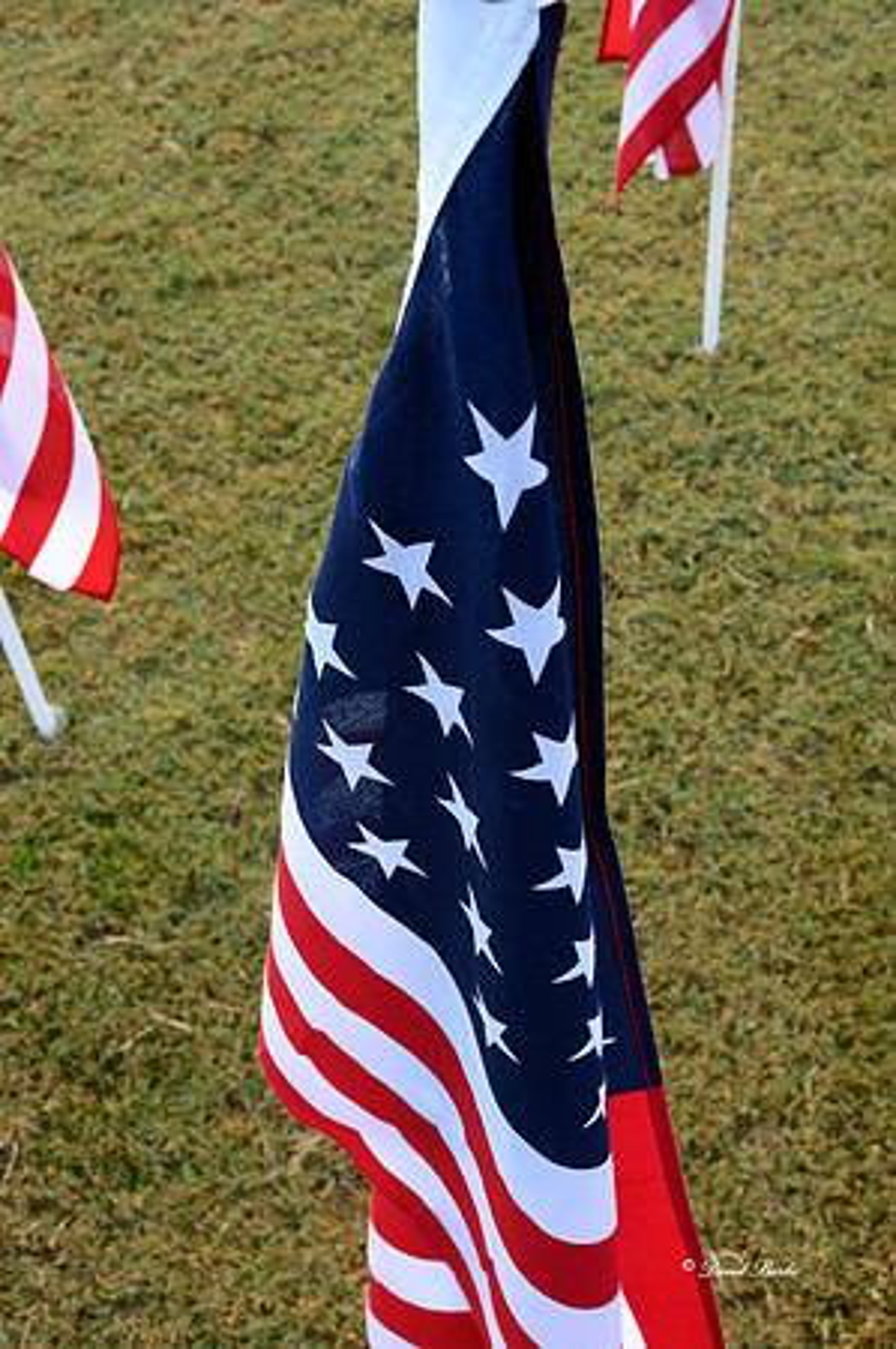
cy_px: 674
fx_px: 1534
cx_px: 448
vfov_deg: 47.5
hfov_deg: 32.6
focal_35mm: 41
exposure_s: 1/10
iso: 100
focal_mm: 41
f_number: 11
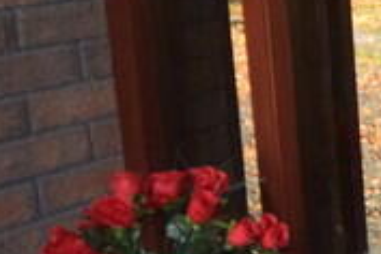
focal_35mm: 104
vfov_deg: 13.2
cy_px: 137
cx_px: 641
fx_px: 1101
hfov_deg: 16.9
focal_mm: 12
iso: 2500
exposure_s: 1/60
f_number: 4.5
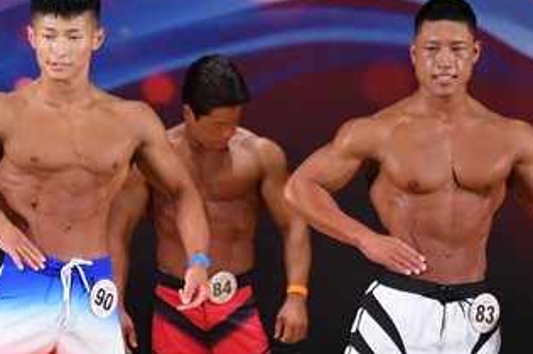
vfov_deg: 2.8
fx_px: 7336
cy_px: 265
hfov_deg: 4.2
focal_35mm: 496
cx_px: -45
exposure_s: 1/400
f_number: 5.6
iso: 3200
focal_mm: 135
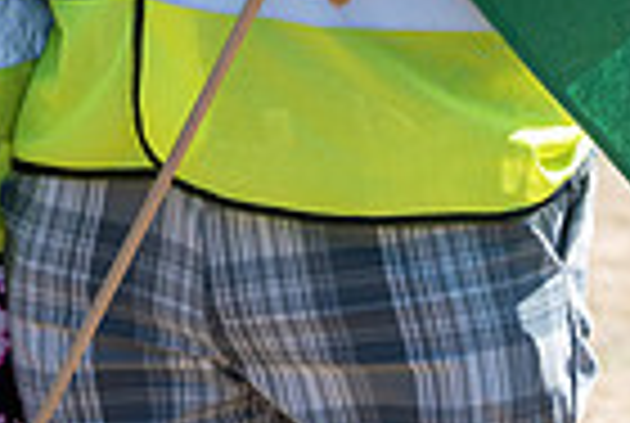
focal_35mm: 632
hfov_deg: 3.3
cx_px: 81
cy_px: -439
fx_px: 11084
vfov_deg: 2.2
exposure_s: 1/800
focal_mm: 102
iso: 250
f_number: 5.6
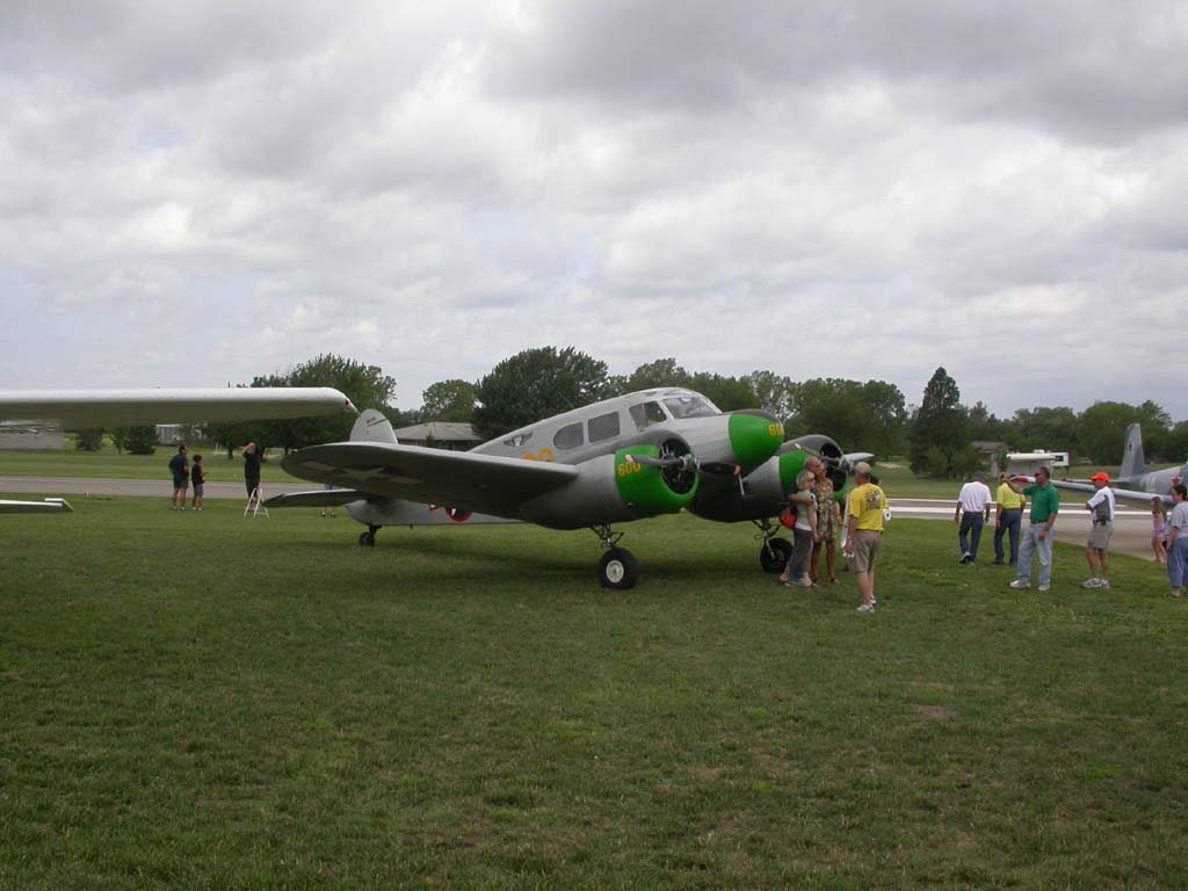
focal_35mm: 38
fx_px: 1304
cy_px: 446
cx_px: 594
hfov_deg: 49.0
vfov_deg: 37.7
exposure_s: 1/331
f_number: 6.7
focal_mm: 7.85
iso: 100
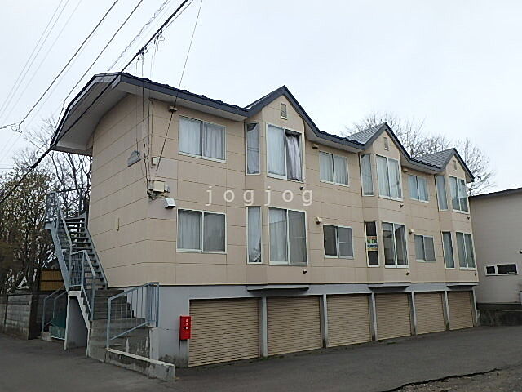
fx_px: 437
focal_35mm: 29
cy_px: 196
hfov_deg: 61.7
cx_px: 261
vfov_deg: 48.2
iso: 125
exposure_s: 1/400
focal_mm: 5.2
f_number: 7.6
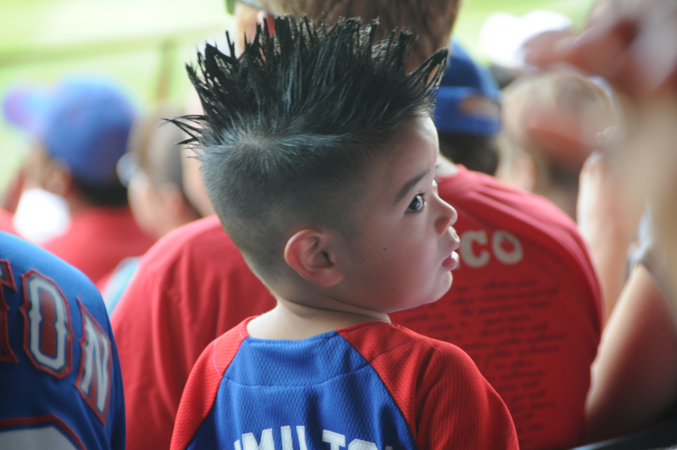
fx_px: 5634
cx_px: 338
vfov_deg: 4.6
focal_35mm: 300
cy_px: 225
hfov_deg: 6.9
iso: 400
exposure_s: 1/50
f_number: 5.6
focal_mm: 200
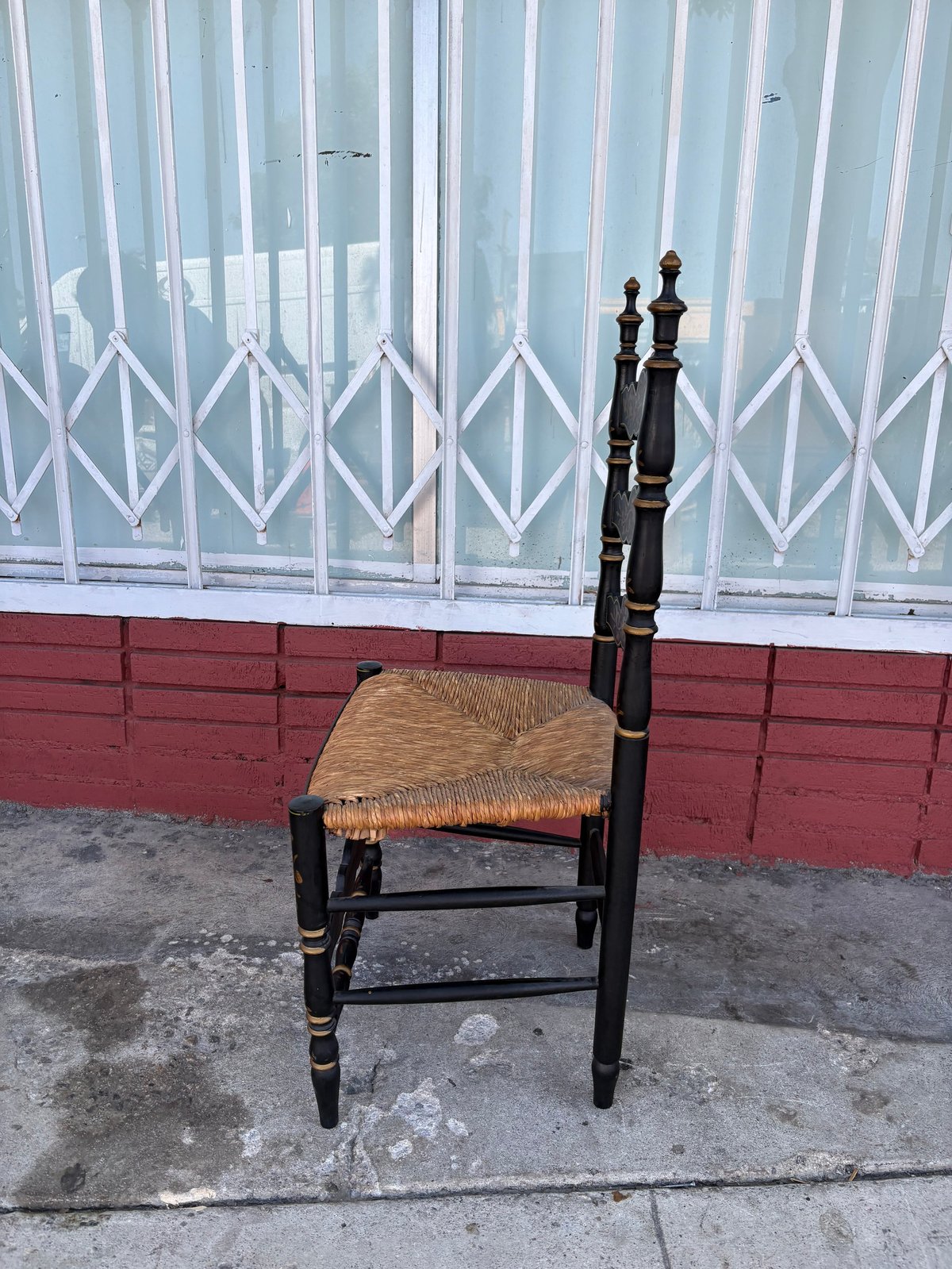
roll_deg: -1.7
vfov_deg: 67.3
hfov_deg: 53.1
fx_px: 953
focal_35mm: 26
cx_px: 476
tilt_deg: -14.7
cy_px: 634
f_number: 1.6
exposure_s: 1/527
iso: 50
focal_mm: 5.96
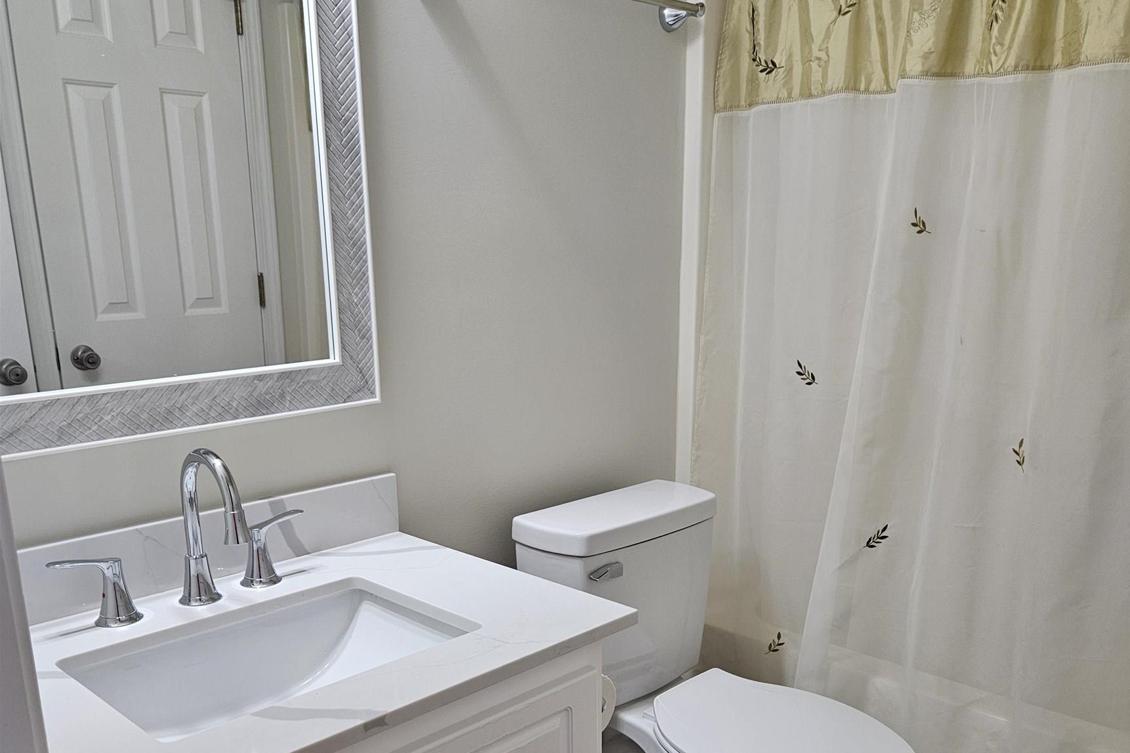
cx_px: 566
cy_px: 533
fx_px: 1004
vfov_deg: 40.3
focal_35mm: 32
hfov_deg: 58.7
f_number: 1.8
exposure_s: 1/120
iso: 100
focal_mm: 5.4
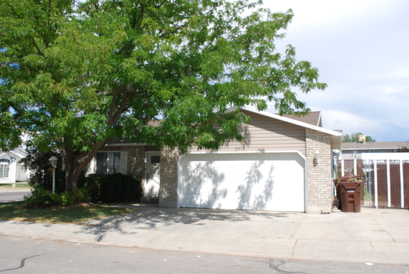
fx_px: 375
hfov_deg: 57.2
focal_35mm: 33
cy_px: 137
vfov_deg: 40.1
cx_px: 204
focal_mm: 22
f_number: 8
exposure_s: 1/200
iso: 100
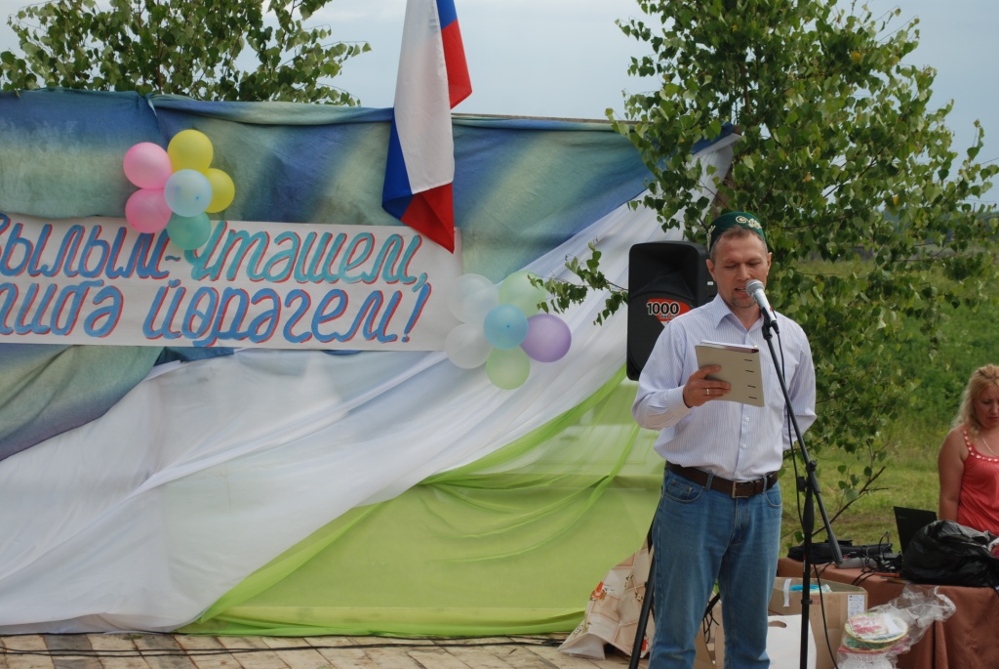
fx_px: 2292
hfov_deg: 24.6
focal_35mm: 82
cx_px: 500
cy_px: 334
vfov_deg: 16.6
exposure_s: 1/250
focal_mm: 55
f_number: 8
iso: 100
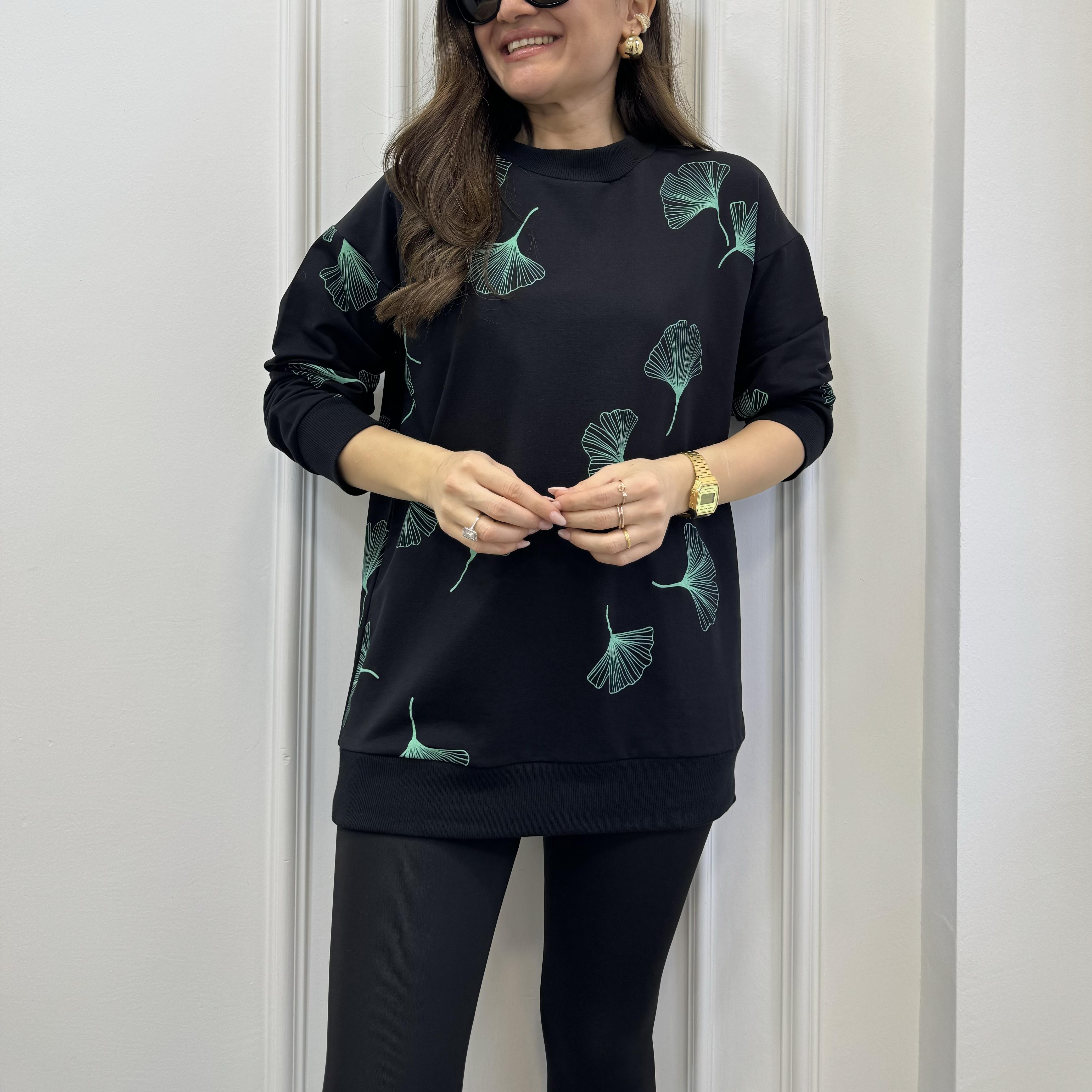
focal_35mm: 29
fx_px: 1035
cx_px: 554
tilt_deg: +1.0
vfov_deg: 54.7
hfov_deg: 55.6
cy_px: 379
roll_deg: -0.6
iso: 64
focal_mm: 6.86
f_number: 1.78
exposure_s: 1/181
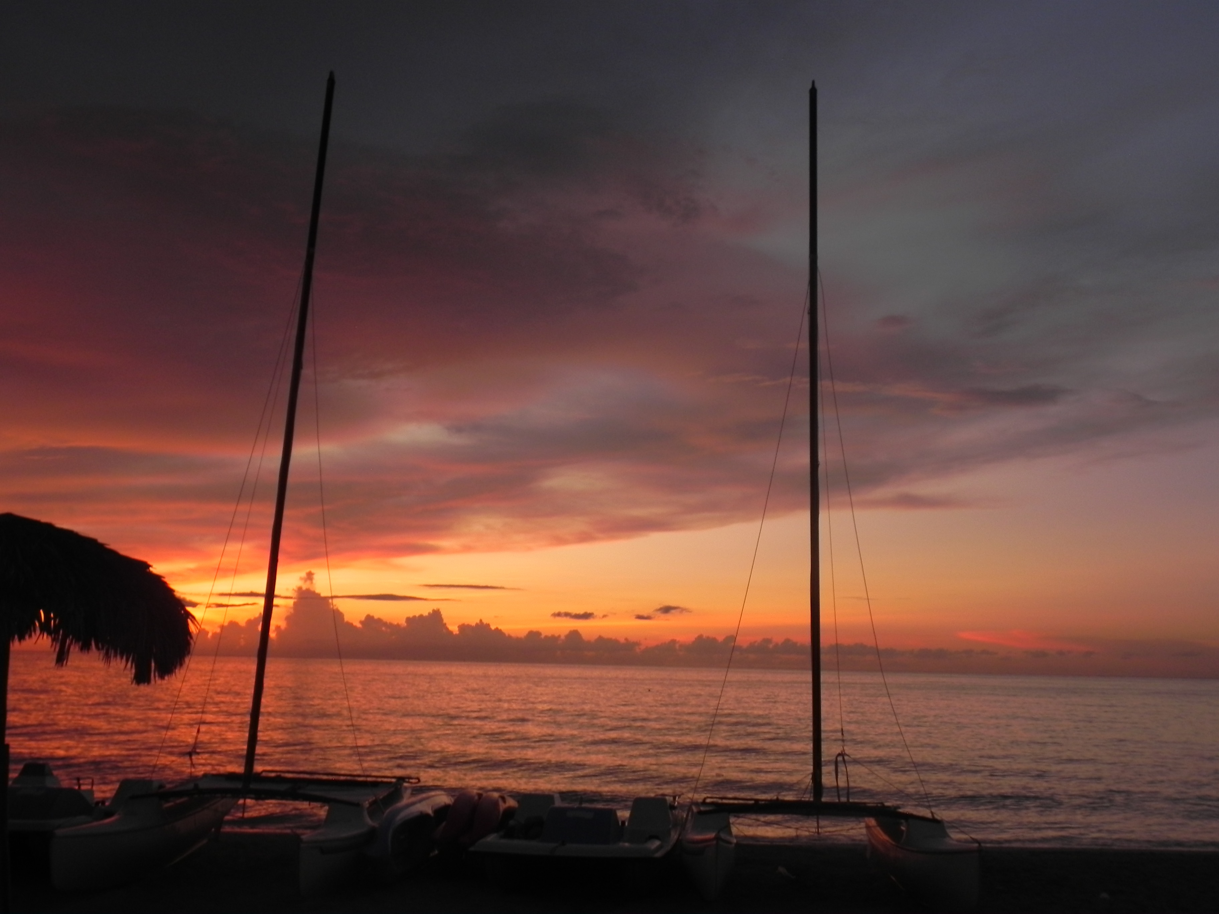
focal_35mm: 37
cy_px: 457
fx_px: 1303
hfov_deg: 50.1
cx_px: 610
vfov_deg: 38.7
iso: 160
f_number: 3.2
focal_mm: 6.6
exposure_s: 1/14.1
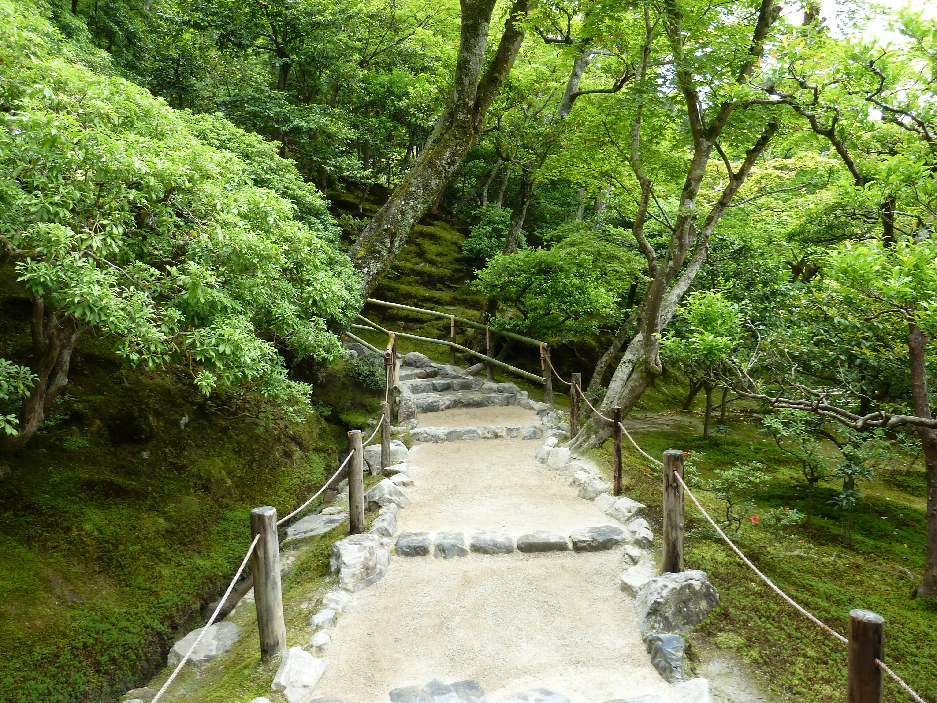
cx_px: 468
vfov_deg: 54.9
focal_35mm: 25
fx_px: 677
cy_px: 352
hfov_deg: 69.4
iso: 80
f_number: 3.3
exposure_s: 1/40
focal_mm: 4.1
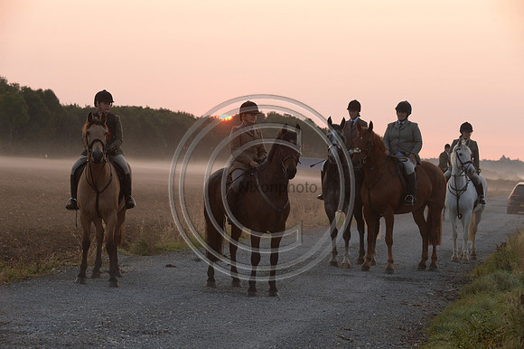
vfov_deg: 13.4
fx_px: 1484
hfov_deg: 20.0
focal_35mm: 102
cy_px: 174
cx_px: 262
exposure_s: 1/400
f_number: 6.3
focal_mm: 102
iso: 2500
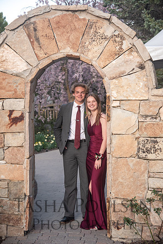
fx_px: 441
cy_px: 122
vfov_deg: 31.0
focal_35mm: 65
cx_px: 82
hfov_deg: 20.9
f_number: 4.5
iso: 500
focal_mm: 65
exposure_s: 1/125
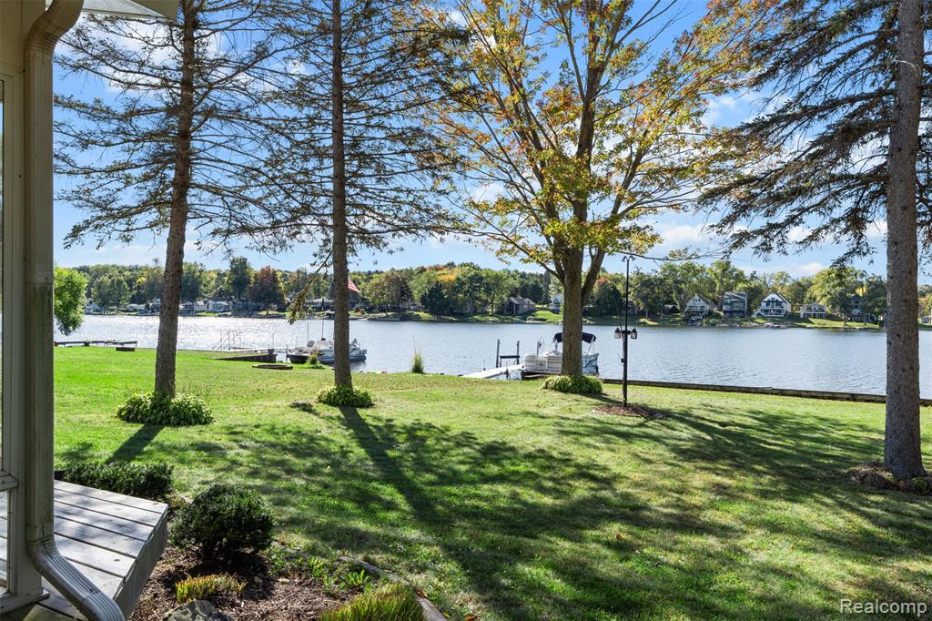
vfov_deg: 55.1
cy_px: 310
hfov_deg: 76.1
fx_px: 595
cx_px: 466
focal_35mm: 23
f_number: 8
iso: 100
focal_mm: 23
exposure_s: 1/200
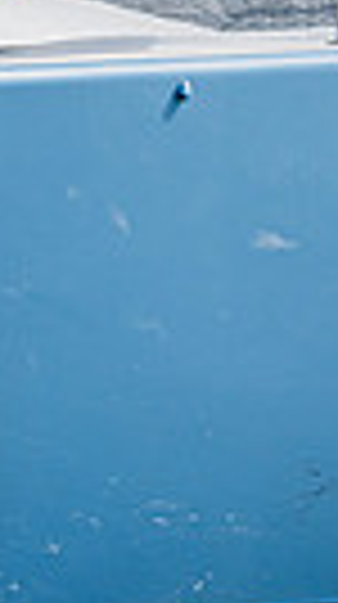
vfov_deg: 4.7
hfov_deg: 2.6
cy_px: -205
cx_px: -897
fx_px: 7277
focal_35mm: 455
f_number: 6.3
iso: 320
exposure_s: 1/4000
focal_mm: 100
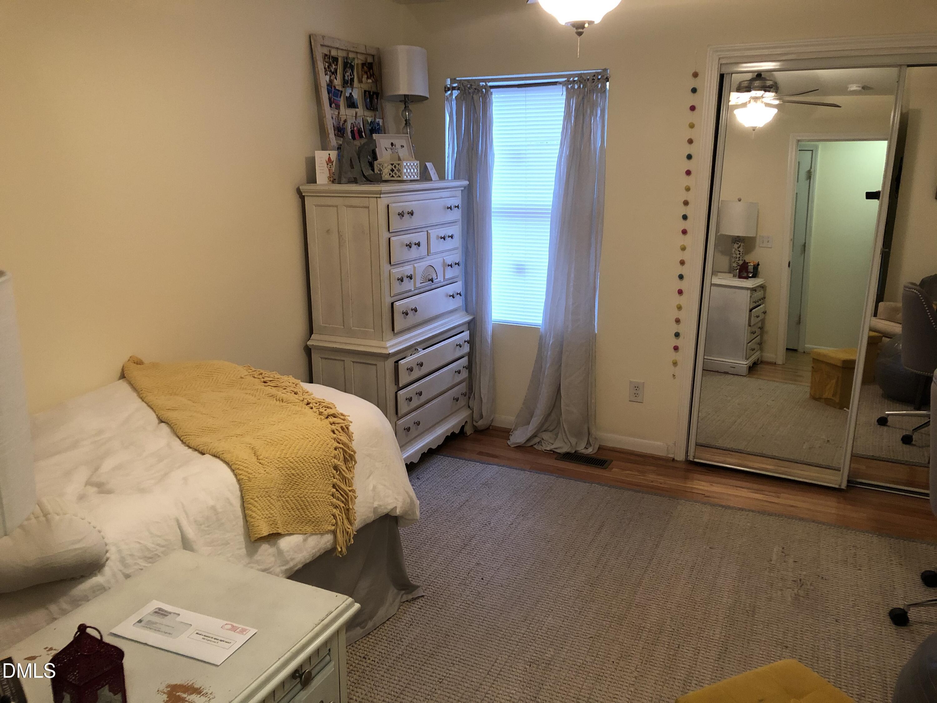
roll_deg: -0.7
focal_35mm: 28
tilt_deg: -14.7
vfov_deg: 49.7
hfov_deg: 63.4
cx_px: 468
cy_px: 352
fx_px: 758
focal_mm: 3.99
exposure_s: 1/15
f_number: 1.8
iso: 100
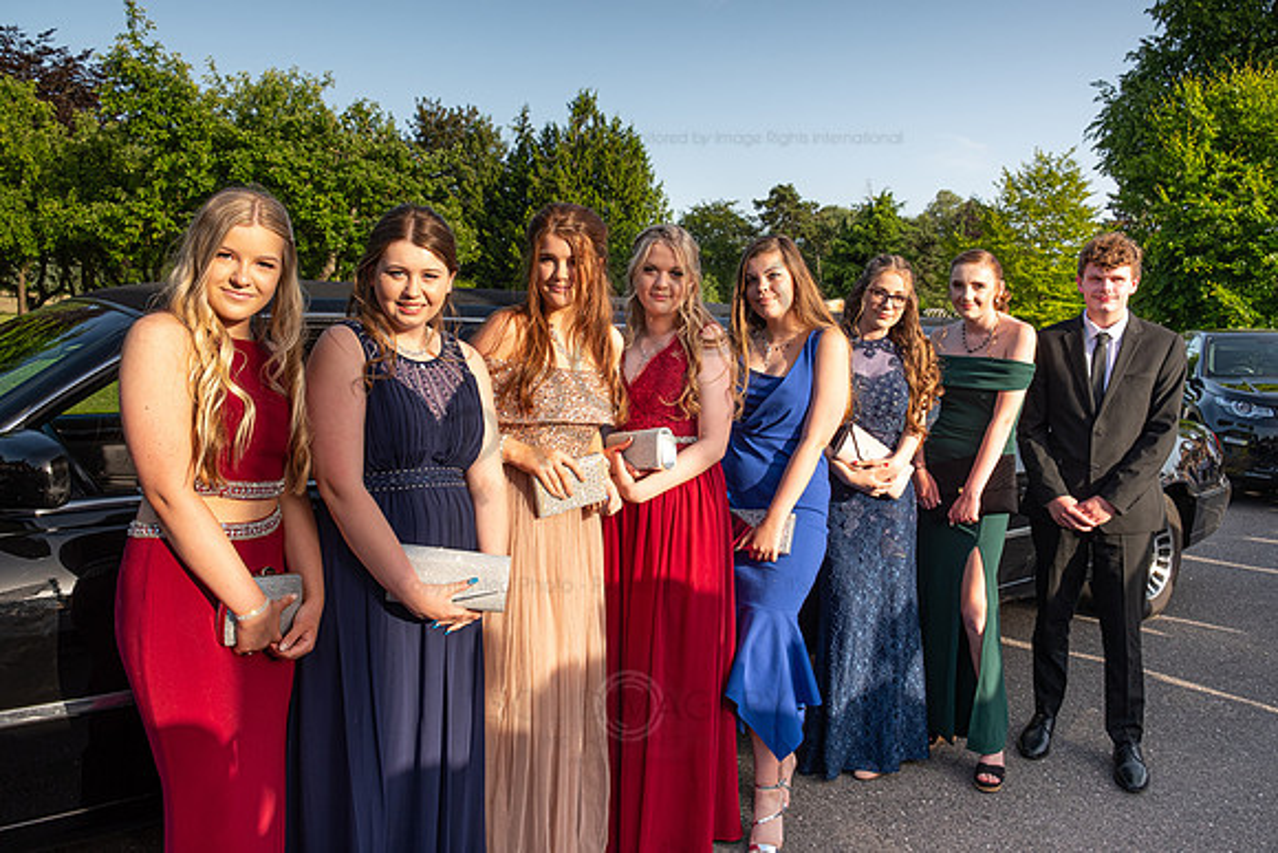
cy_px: 426
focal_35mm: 27
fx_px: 959
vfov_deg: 48.0
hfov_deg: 67.4
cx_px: 639
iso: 200
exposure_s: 1/250
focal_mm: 18
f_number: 6.4
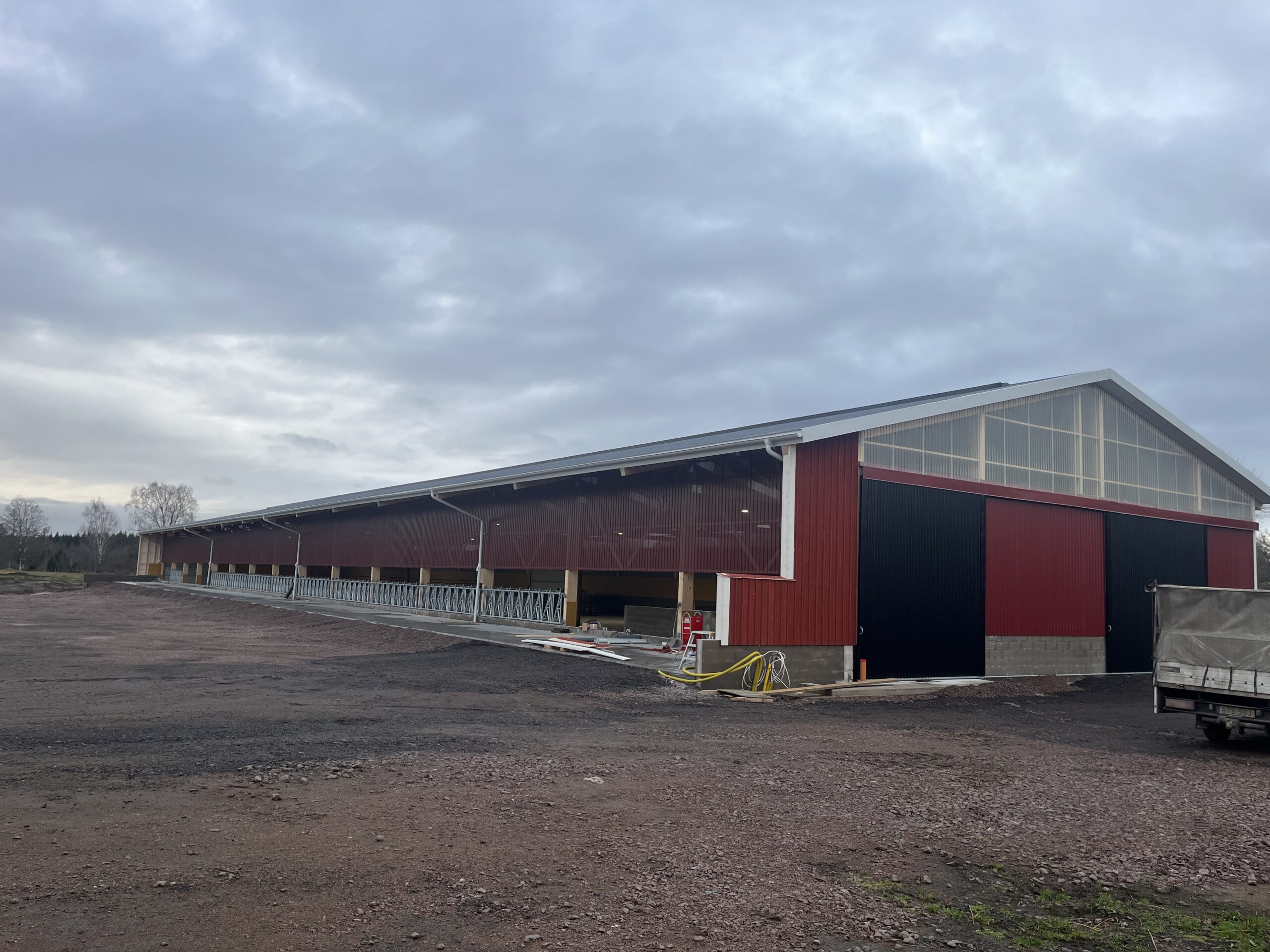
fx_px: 954
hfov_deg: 67.3
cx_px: 635
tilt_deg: +6.0
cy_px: 476
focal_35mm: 26
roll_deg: -1.9
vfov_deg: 53.1
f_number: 1.6
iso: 40
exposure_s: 1/256
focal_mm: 5.1
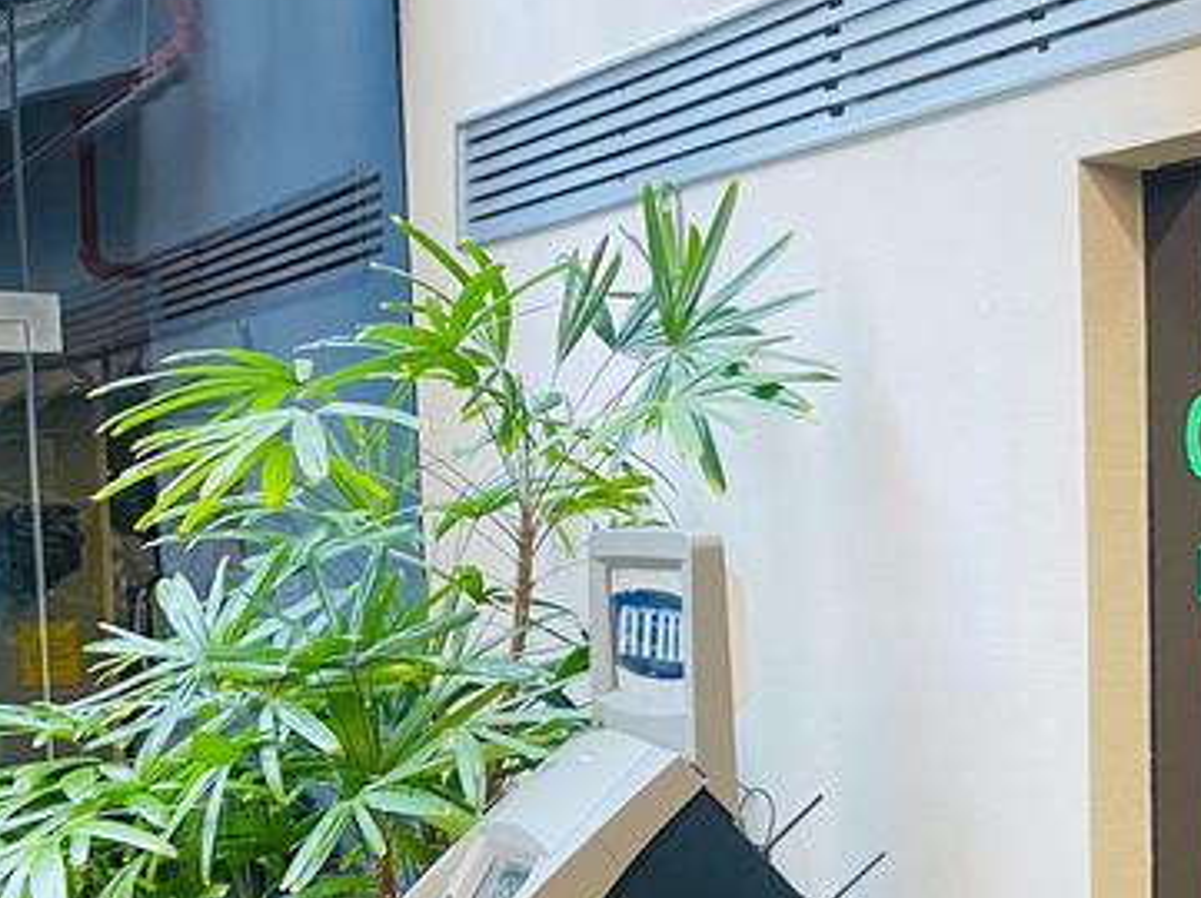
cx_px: 1614
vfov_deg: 20.3
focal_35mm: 71
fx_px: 2461
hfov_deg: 23.7
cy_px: 798
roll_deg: -0.4
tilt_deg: -5.1
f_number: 1.6
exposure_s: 1/60
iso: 125
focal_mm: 5.1
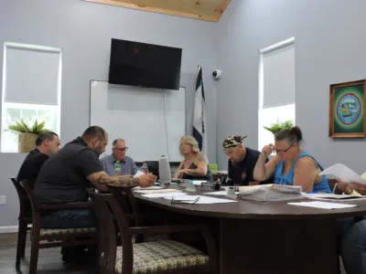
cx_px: 183
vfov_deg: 36.0
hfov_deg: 46.8
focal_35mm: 40
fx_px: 423
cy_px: 137
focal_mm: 7.1
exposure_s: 1/20
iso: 400
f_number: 3.3
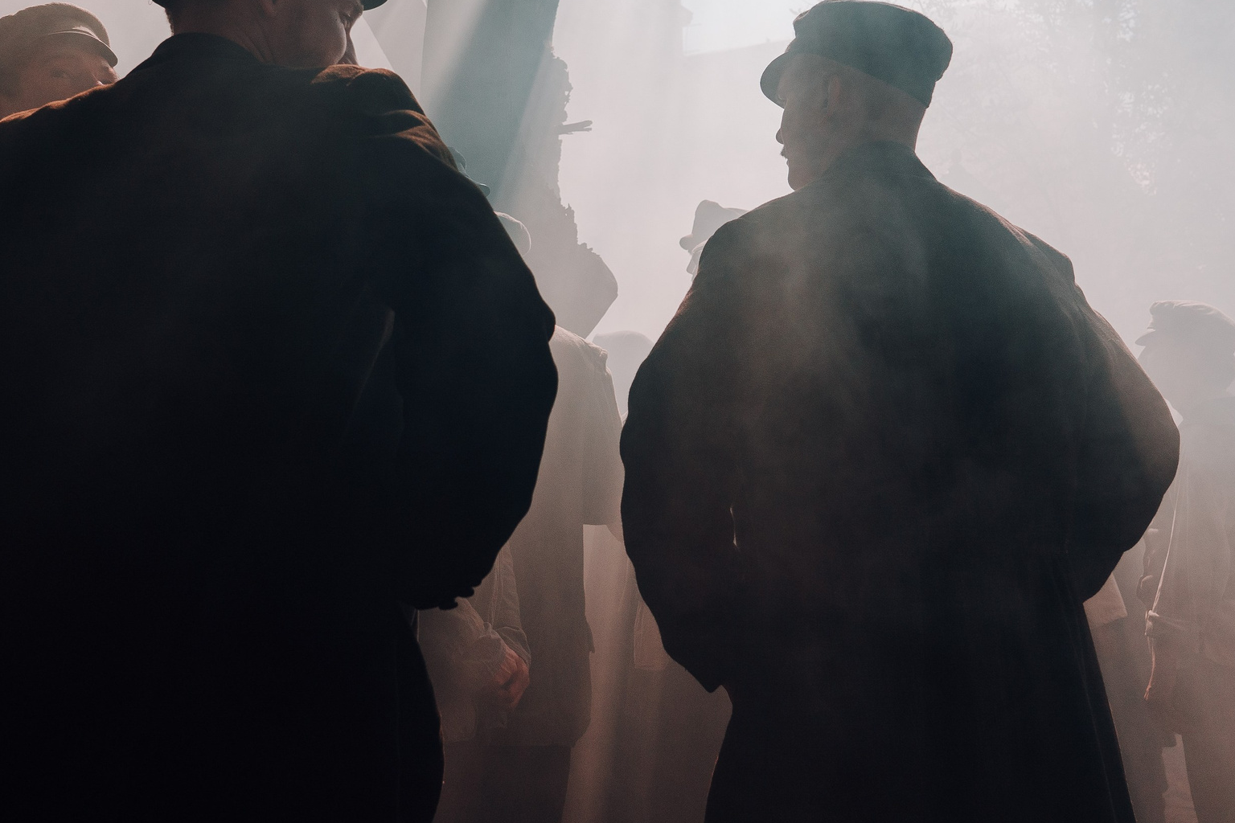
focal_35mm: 43
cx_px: 584
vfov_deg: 30.6
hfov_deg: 45.4
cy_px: 203
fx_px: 1475
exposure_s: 1/3200
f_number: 4.5
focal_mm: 24
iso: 250
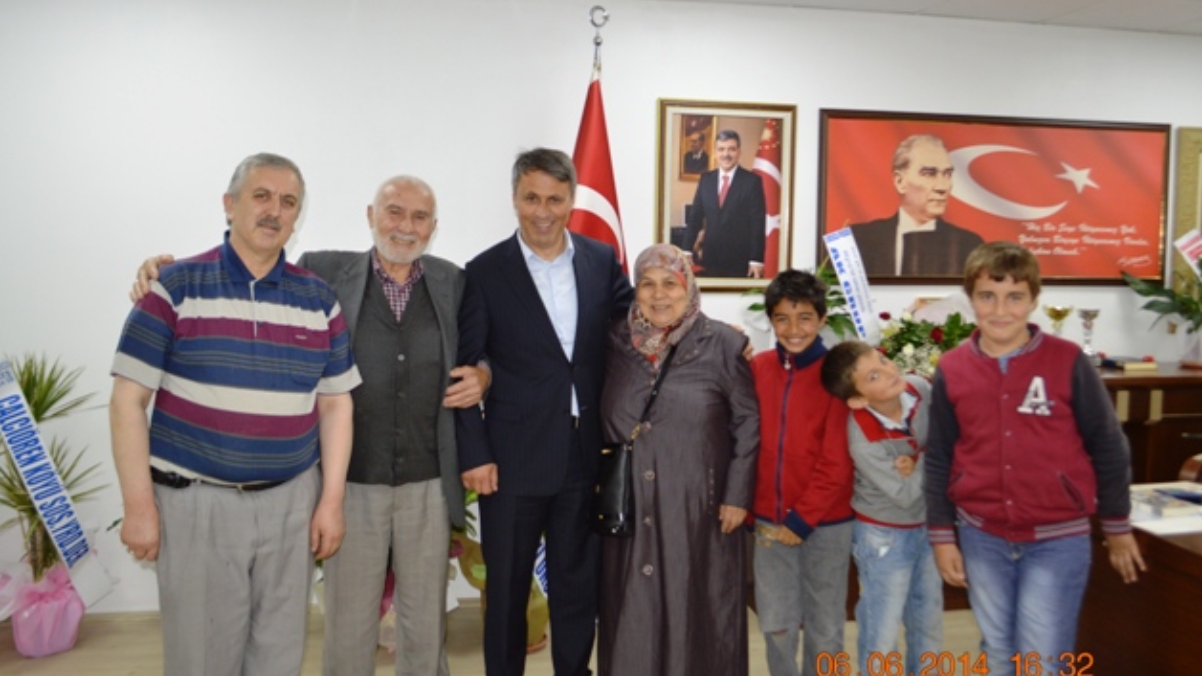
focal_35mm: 32
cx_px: 599
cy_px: 318
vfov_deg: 36.6
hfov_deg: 61.0
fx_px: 1020
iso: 560
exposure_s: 1/60
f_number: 3.8
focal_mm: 20
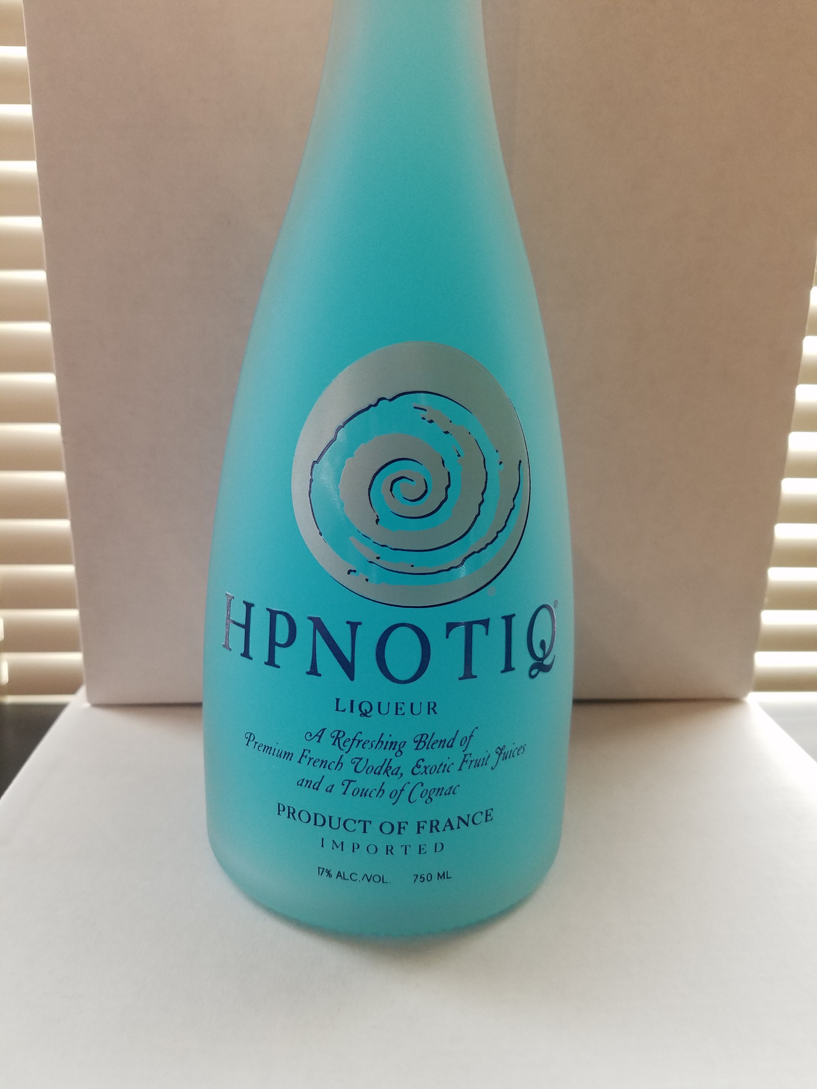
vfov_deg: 67.3
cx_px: 408
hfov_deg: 53.1
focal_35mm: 26
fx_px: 818
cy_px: 544
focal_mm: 4.2
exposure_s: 1/60
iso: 160
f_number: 1.7
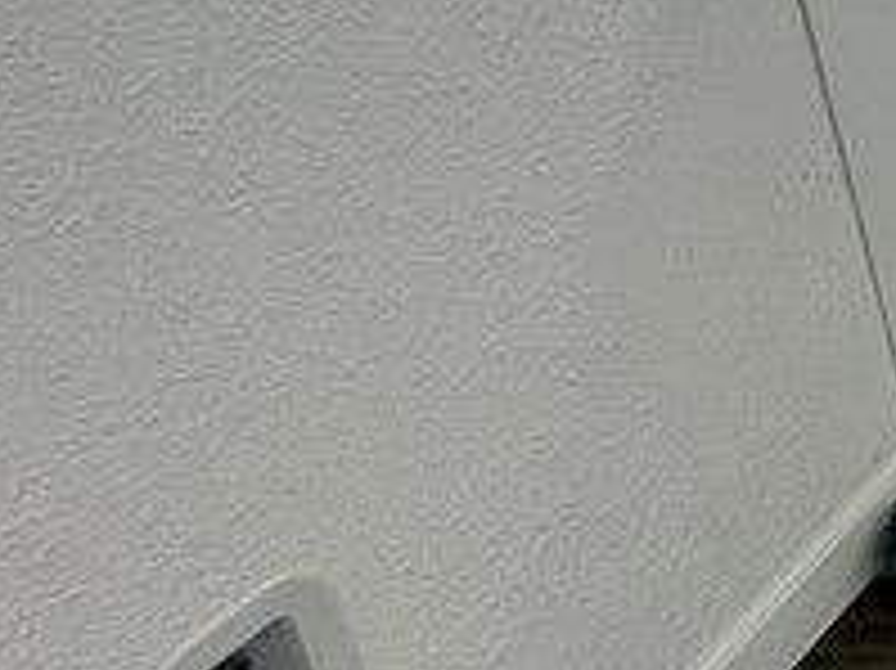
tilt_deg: -18.0
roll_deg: +1.5
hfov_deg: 15.3
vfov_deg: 19.2
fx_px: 1733
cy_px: -328
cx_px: 2139
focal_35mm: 67
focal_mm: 1.57
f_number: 1.8
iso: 64
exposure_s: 1/99
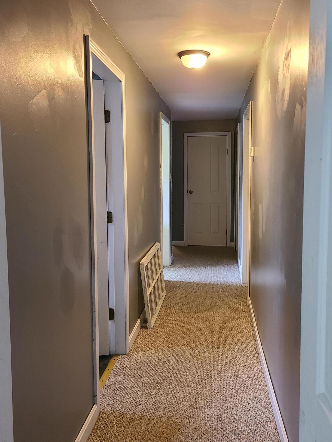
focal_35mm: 32
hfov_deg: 44.2
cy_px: 209
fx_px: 409
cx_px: 175
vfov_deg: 56.8
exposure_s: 1/39
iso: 400
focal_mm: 5.4
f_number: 1.8
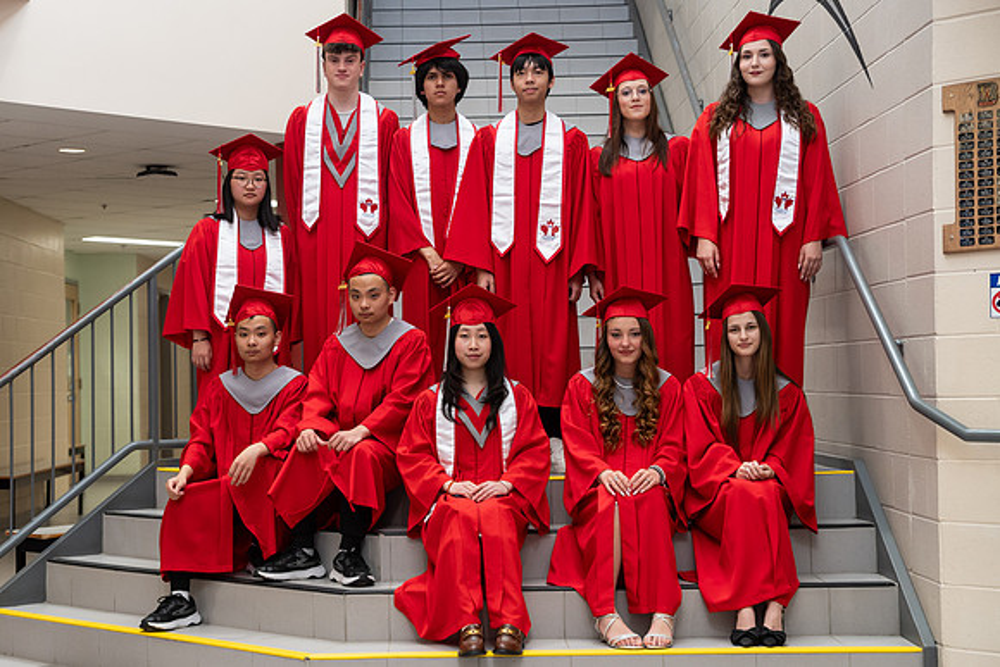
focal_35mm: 60
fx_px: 1658
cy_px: 373
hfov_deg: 33.5
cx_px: 426
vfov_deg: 22.7
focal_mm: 52
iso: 1000
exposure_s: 1/200
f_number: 2.8
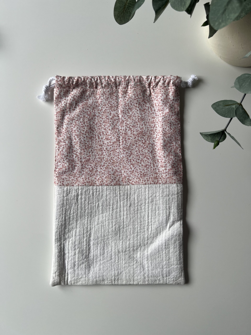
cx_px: 126
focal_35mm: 26
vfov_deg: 67.3
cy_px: 168
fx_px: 251
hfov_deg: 53.1
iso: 40
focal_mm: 5.7
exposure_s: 1/188
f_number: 1.5
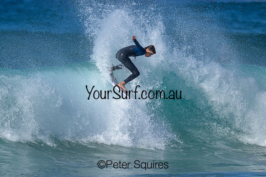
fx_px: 8129
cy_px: 96
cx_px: 83
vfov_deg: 1.3
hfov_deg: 1.9
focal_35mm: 1100
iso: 200
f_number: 6.3
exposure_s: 1/2000
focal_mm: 800
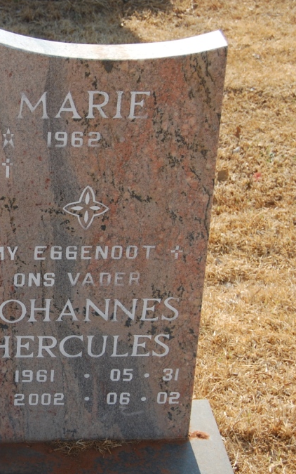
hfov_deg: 14.6
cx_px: -16
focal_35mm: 88
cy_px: 238
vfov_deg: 23.6
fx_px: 1136
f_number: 8
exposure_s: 1/250
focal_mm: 38
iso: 200
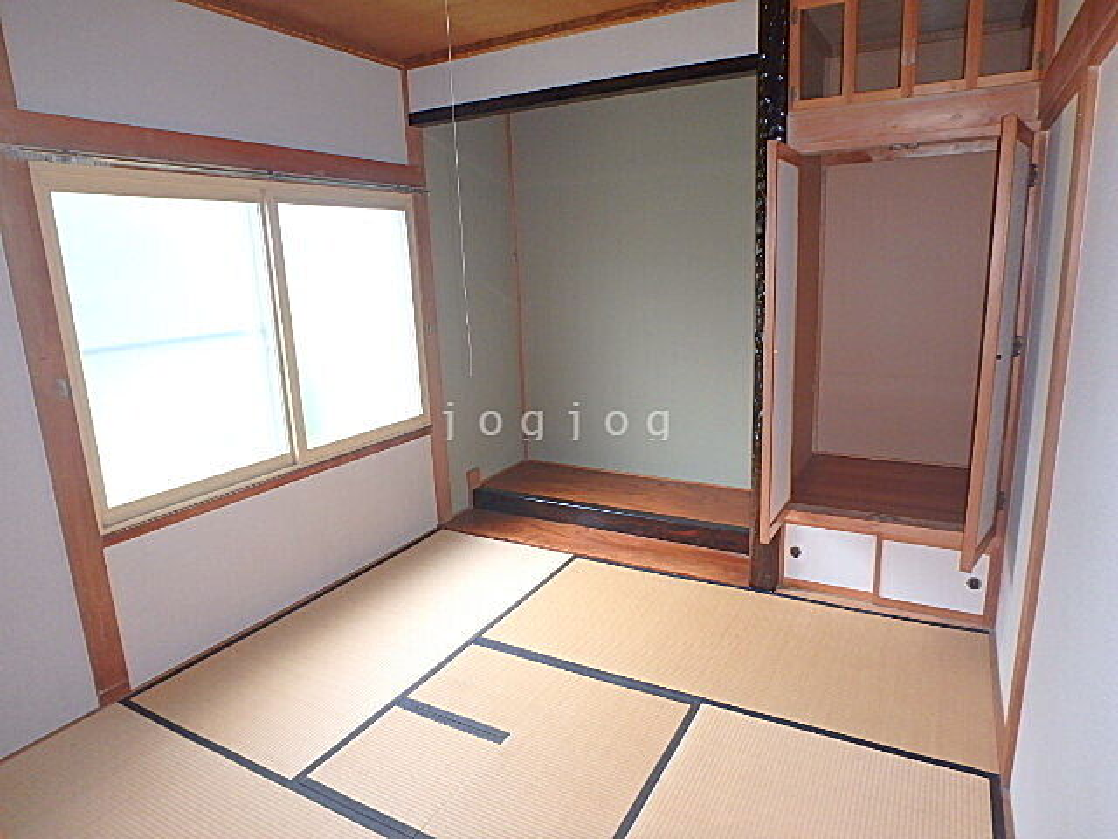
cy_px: 420
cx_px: 559
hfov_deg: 79.0
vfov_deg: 63.4
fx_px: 678
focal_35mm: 21
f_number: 3.5
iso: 200
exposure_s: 1/30
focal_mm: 3.7
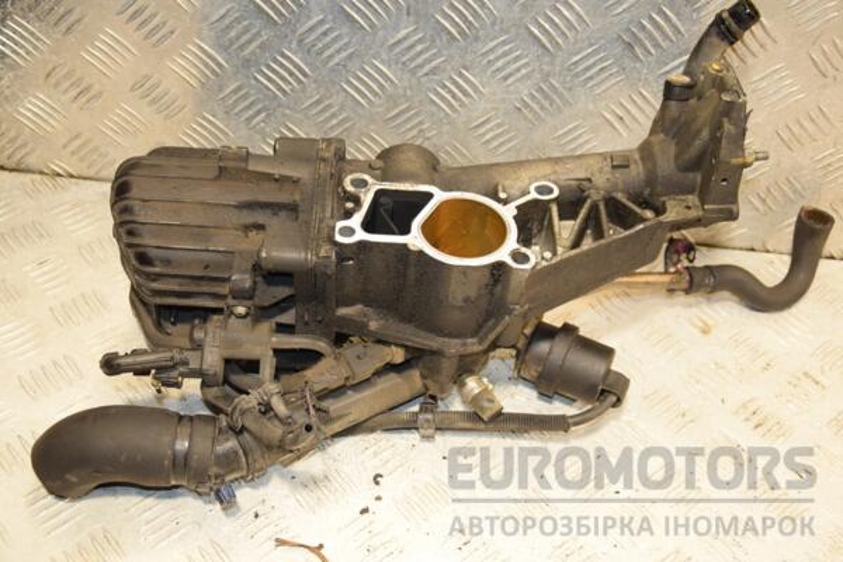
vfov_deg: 29.9
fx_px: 1054
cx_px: 422
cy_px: 281
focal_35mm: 45
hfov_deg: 43.6
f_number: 5
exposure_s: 1/200
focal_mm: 30
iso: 800
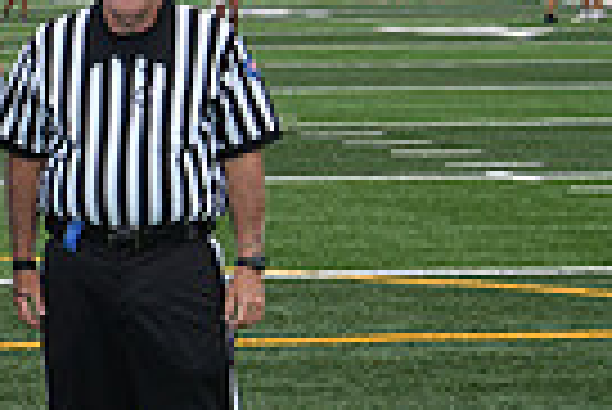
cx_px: -662
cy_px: 232
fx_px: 2825
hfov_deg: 11.1
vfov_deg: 8.3
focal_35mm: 166
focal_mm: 26
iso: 125
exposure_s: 1/100
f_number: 9
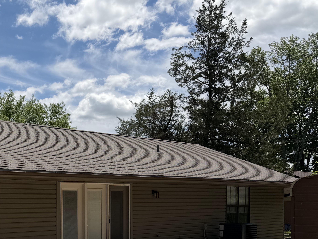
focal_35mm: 50
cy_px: 207
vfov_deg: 28.2
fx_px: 459
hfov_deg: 35.5
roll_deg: -0.3
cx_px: 20
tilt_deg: -1.8
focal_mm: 6.76
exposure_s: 1/8130
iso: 80
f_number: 1.78
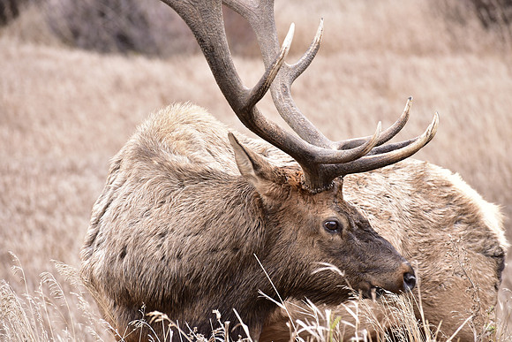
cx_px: 256
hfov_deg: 12.4
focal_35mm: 165
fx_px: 2347
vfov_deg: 8.3
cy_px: 171
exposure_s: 1/160
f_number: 6.3
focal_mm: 165
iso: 1000
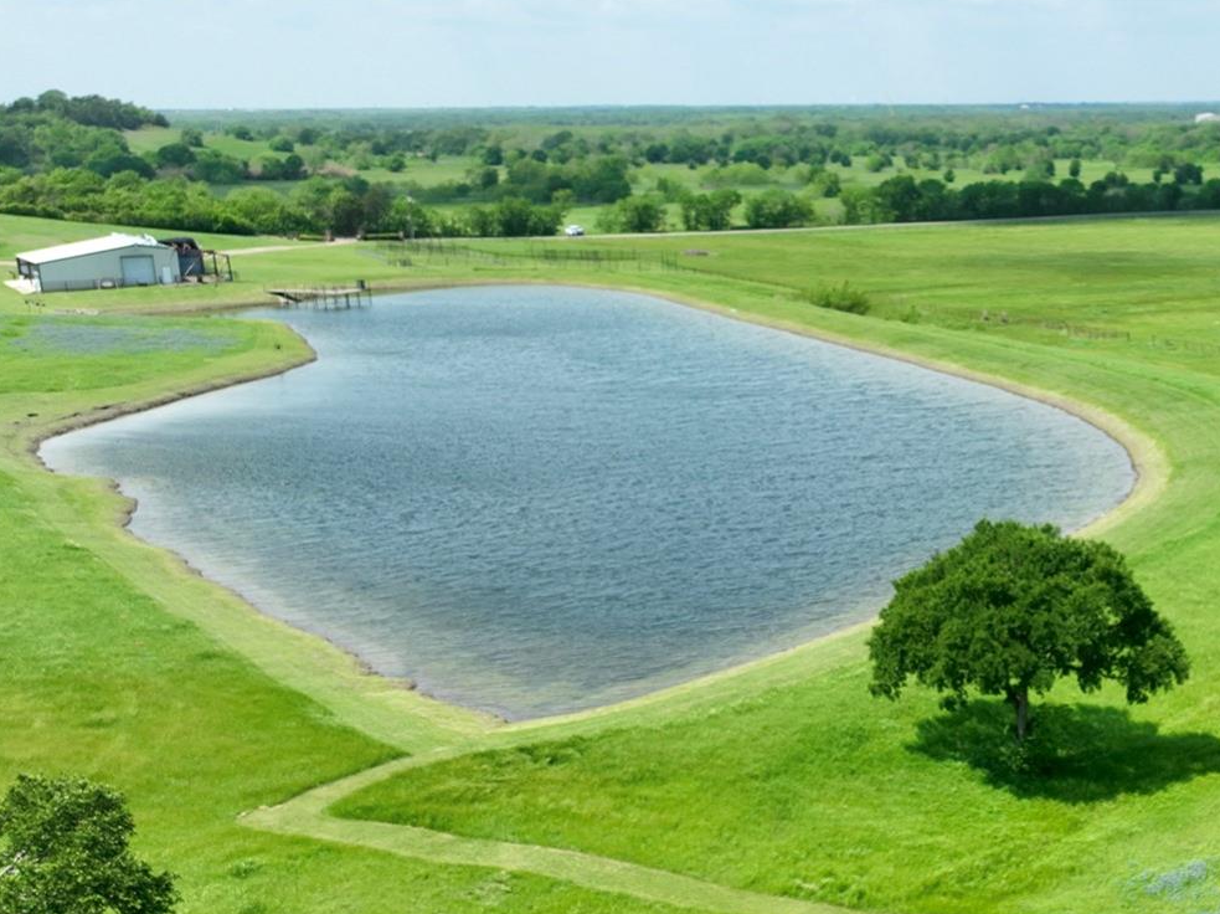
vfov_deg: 29.0
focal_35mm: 50
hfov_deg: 35.5
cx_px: 1147
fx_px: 1761
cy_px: 546
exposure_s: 1/1250
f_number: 2.8
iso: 130
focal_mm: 12.29
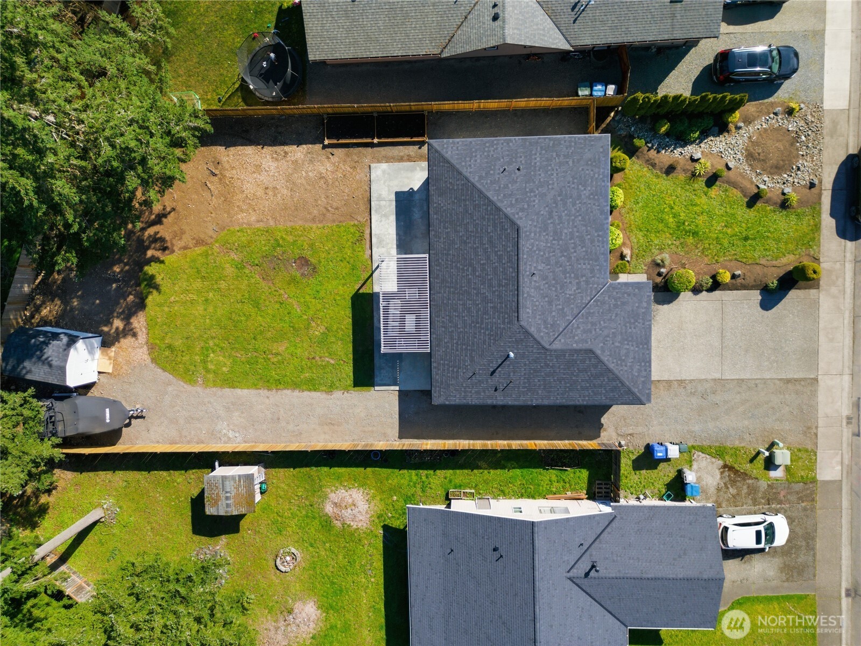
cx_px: 430
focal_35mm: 24
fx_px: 597
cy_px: 323
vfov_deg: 56.8
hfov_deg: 71.6
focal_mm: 6.7
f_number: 1.7
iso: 100
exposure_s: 1/2000
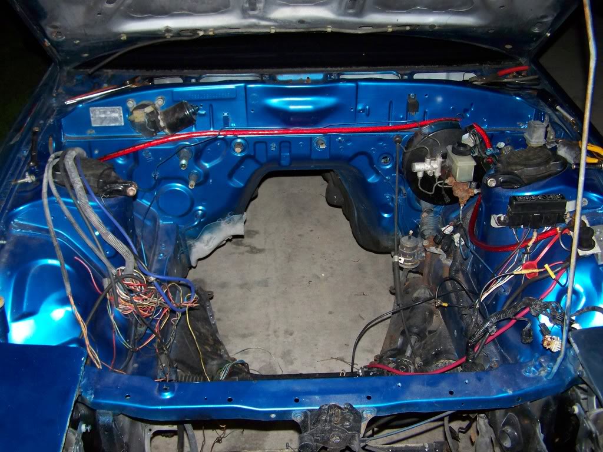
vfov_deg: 37.7
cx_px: 302
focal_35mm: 38
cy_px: 226
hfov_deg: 49.0
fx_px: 662
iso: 200
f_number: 2.8
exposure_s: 1/30
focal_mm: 6.3
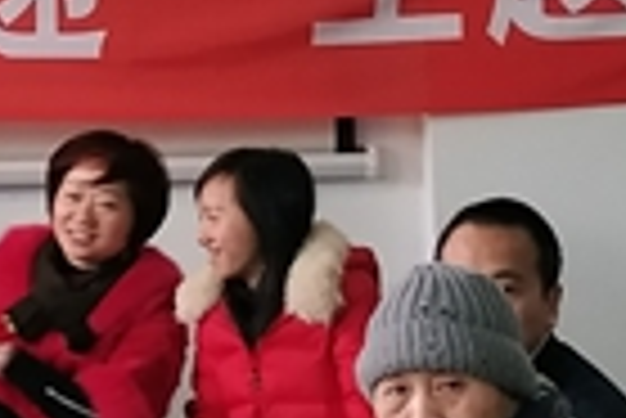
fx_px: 1688
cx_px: -27
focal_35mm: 97
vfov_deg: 14.1
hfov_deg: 20.2
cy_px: 106
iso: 200
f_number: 2
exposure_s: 1/33.3
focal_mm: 3.88
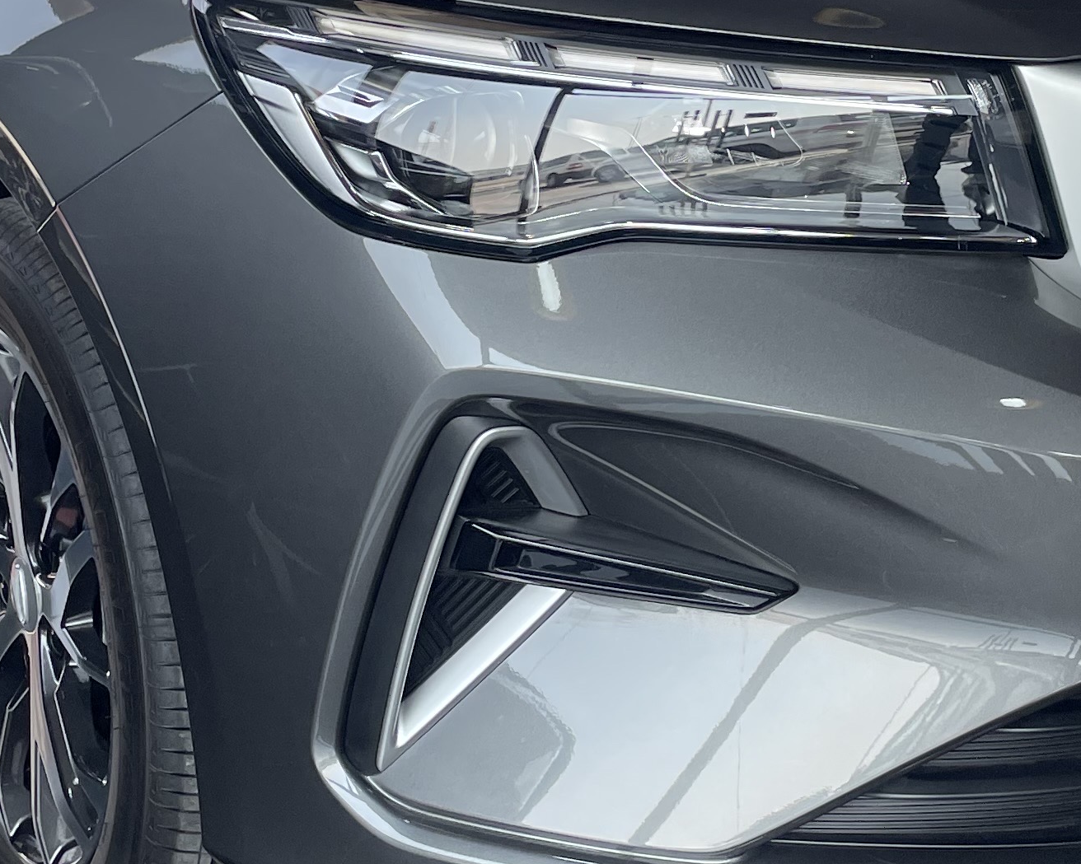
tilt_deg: -9.7
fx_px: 2495
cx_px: 691
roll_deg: +3.1
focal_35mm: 78
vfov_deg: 19.5
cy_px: 226
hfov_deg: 24.4
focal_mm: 4.2
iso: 32
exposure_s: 1/504
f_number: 1.6
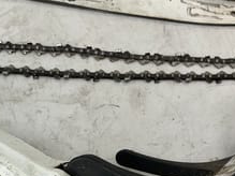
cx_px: 71
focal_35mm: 64
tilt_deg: -72.4
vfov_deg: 21.9
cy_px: 184
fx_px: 434
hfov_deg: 30.0
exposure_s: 1/50
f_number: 1.8
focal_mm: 3
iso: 40
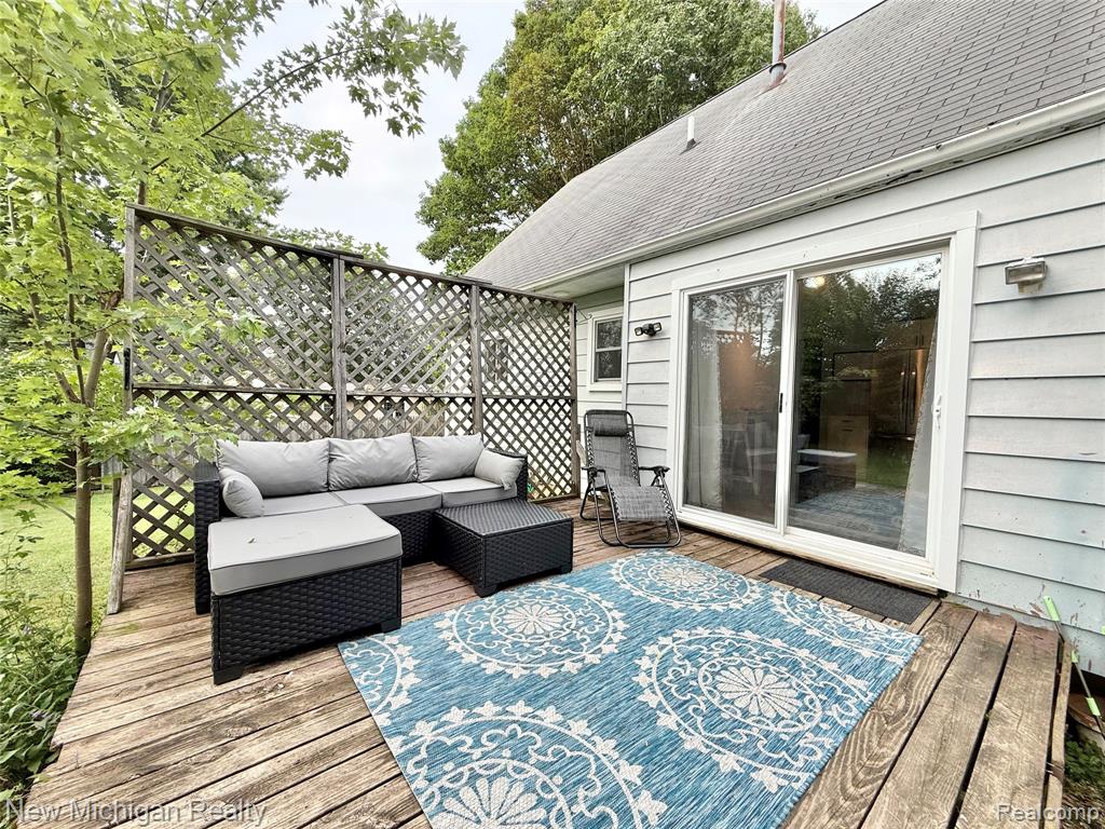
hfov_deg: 102.1
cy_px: 414
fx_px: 447
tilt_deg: -1.1
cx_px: 552
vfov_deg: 85.7
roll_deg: -1.2
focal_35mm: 14
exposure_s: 1/211
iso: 50
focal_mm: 2.22
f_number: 2.2
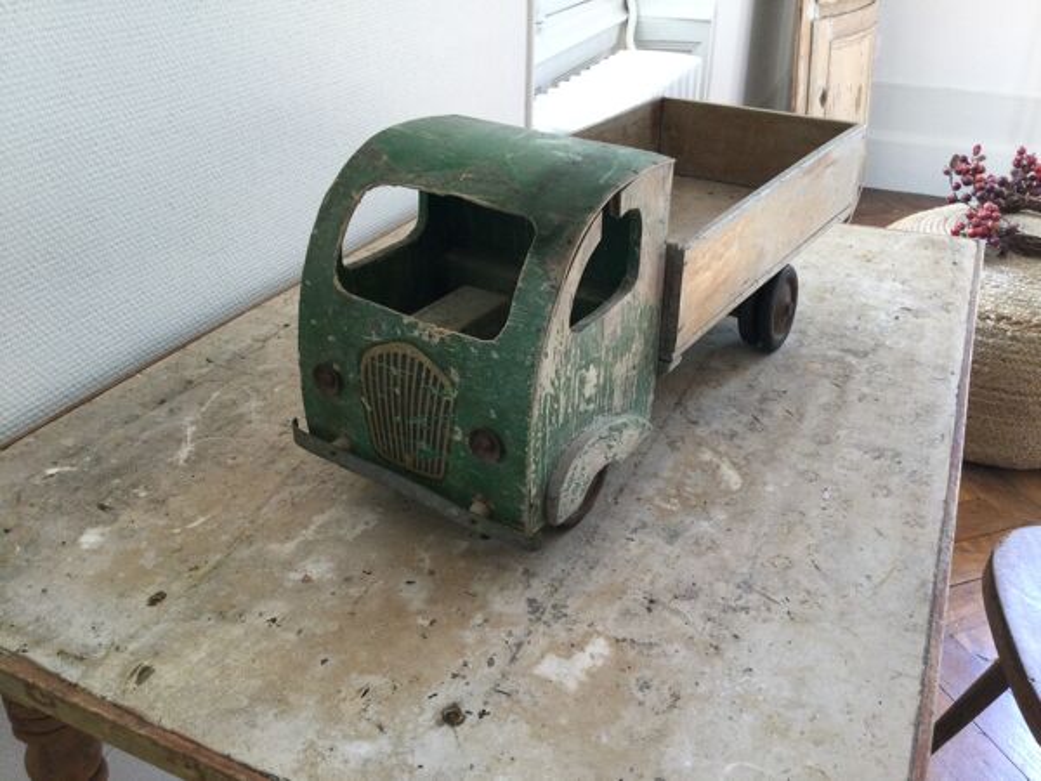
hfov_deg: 58.4
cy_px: 390
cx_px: 520
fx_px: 932
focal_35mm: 31
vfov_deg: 45.4
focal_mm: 3.3
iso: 64
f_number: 2.4
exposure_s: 1/33
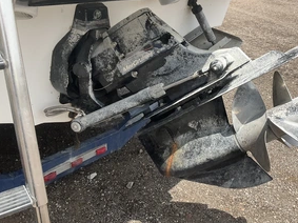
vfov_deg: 35.0
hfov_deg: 44.9
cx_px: 204
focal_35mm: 41
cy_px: 93
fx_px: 353
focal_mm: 3
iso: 25
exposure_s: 1/1144
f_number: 1.8
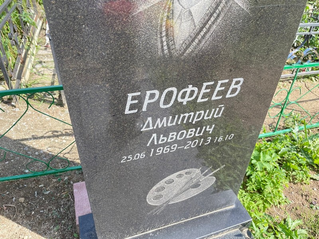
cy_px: 120
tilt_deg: -37.4
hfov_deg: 67.3
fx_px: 240
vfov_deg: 53.1
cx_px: 160
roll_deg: -1.8
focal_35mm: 26
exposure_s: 1/1825
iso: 32
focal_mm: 4.2
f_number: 1.6
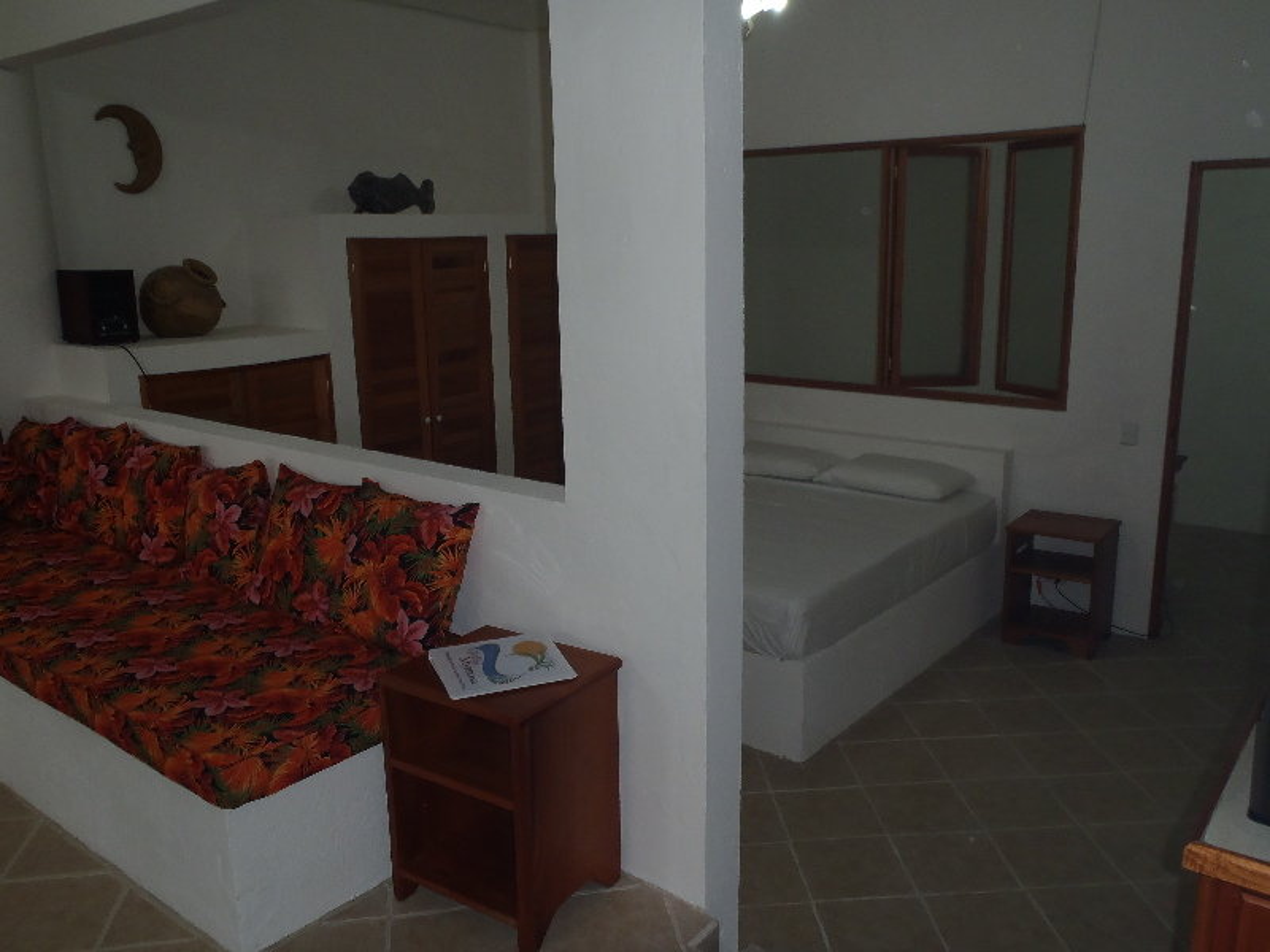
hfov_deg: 63.4
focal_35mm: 28
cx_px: 635
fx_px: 1027
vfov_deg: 49.7
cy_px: 476
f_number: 3.9
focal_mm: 5
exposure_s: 1/30
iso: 125
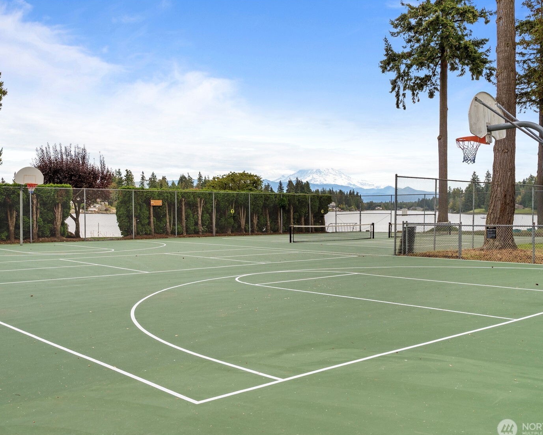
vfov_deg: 40.1
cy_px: 221
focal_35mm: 37
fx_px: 595
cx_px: 259
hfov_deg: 49.1
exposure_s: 1/25
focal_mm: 32
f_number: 9
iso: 160
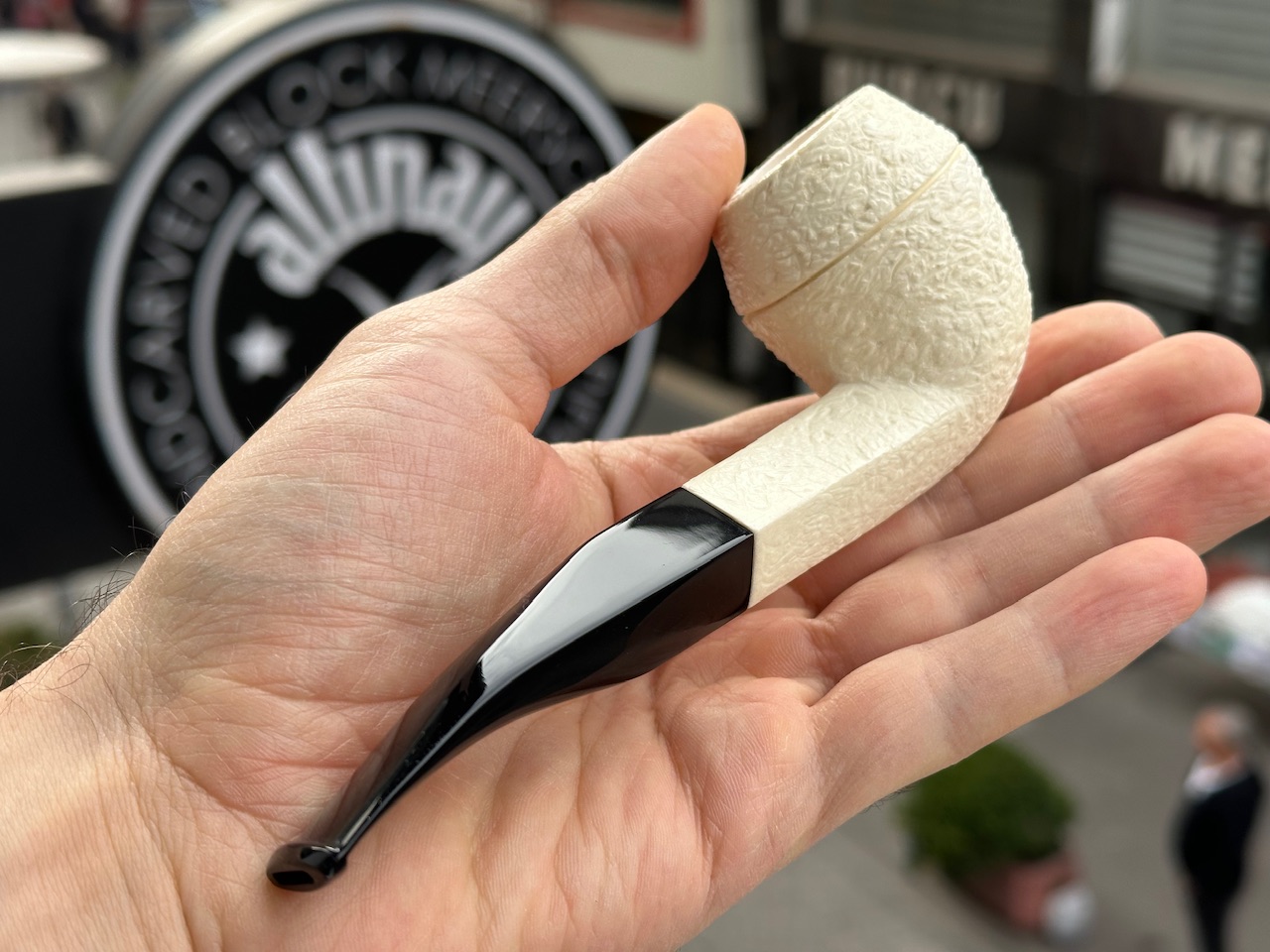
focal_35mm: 48
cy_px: 476
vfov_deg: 30.3
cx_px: 635
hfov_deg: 39.7
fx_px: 1761
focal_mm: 6.86
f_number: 1.78
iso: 64
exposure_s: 1/797
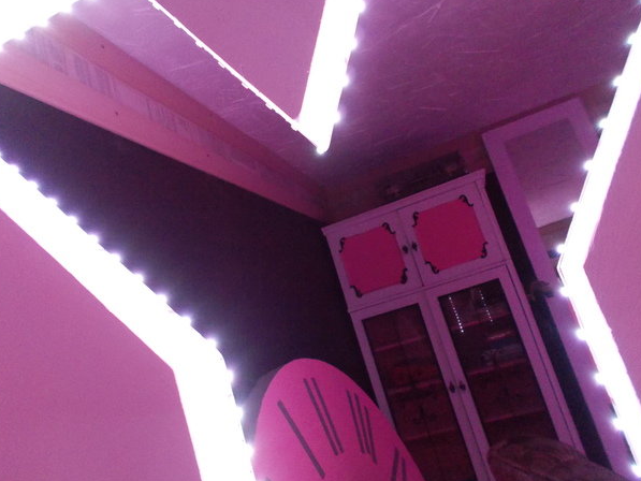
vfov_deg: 51.4
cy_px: 243
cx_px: 317
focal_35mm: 27
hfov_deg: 65.3
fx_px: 500
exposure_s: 1/40
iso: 800
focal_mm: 4.6
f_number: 3.2
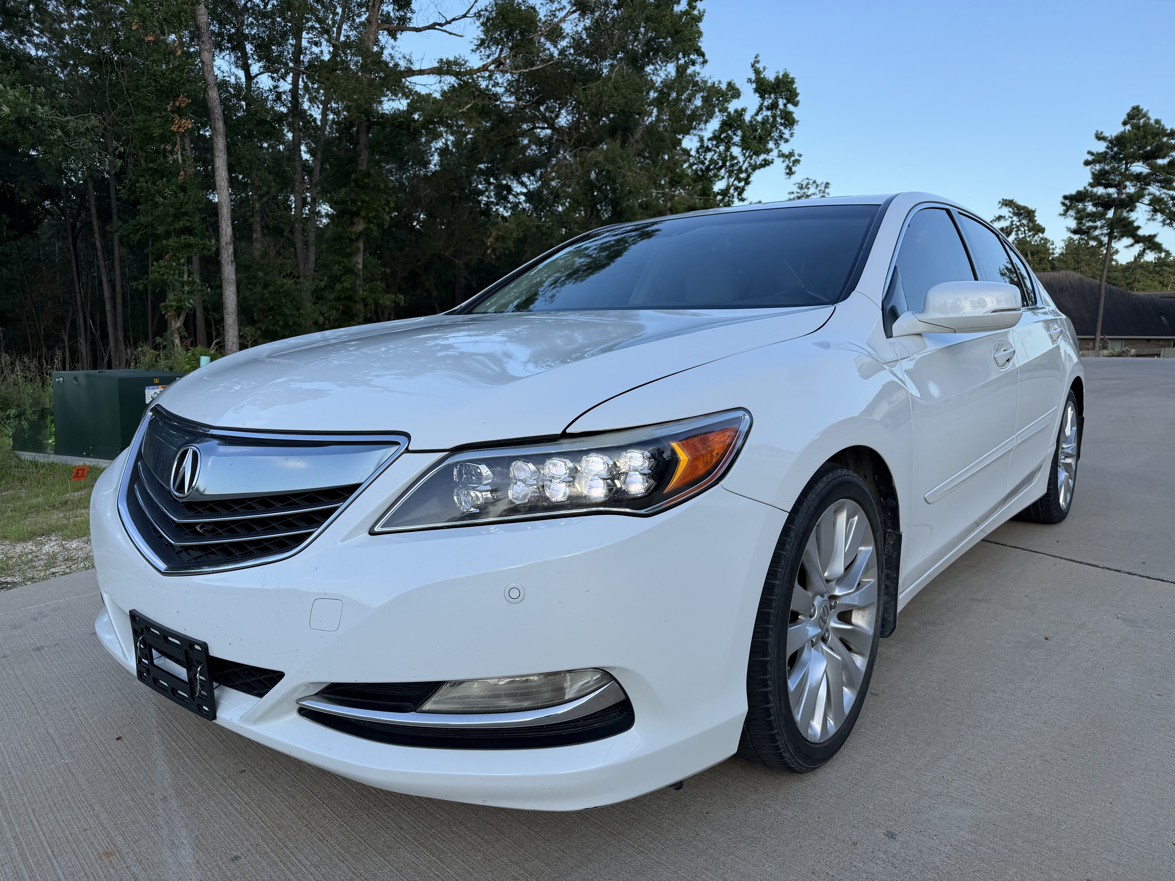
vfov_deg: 56.8
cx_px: 588
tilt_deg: -8.7
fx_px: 815
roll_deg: +0.3
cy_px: 440
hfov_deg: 71.6
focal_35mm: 24
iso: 80
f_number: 1.78
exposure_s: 1/1337
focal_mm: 6.76
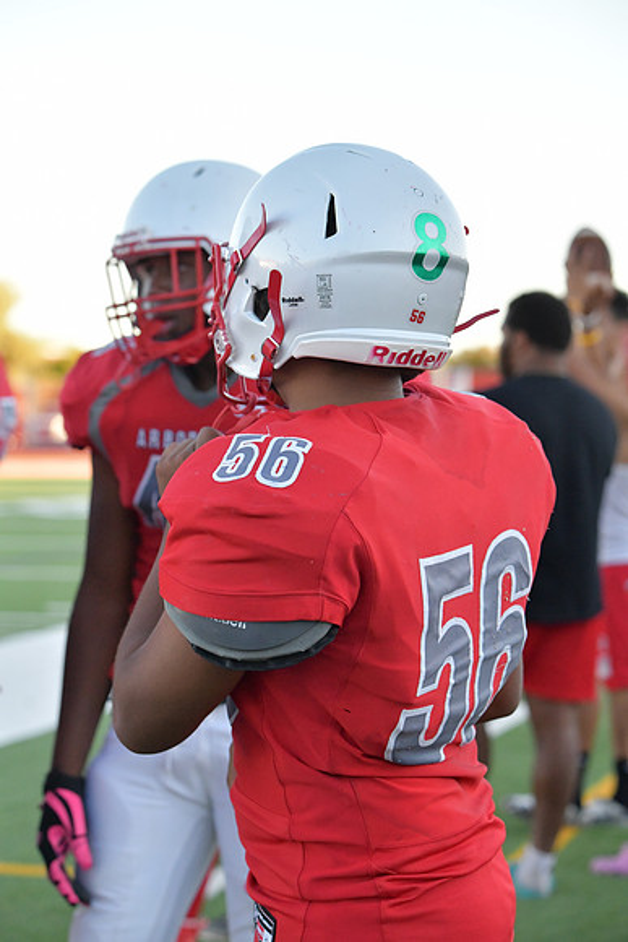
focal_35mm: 95
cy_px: 471
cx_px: 314
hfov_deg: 14.4
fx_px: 2484
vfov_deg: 21.5
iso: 4500
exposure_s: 1/3200
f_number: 5.6
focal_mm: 95
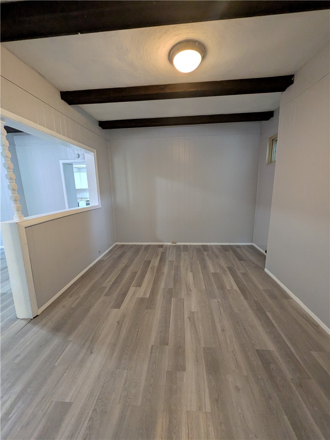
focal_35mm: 14
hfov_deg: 85.7
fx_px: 178
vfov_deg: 102.1
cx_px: 165
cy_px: 220
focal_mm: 1.83
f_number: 2.2
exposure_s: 1/40
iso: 386
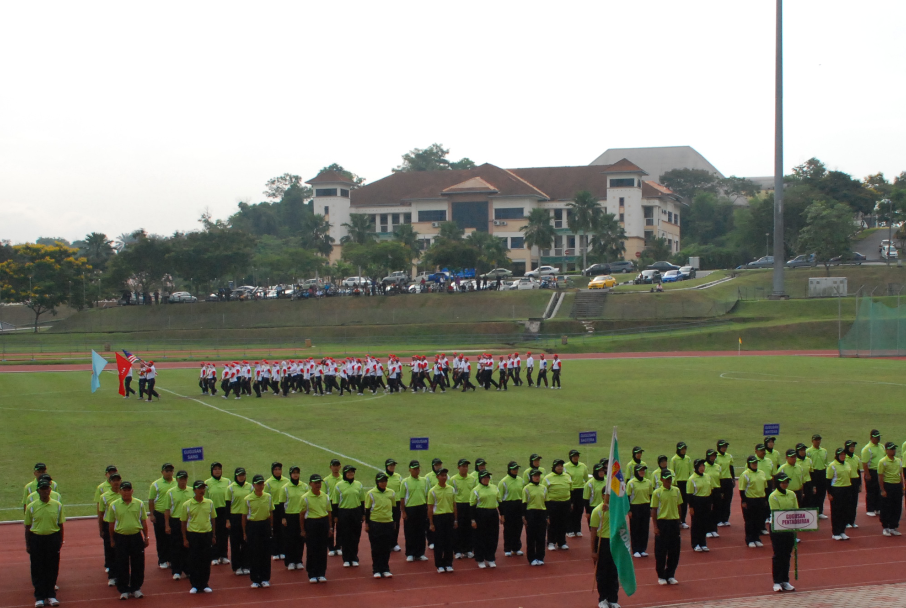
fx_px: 1438
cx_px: 489
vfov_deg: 23.8
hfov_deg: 35.0
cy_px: 377
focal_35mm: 57
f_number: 4.5
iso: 1000
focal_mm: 26
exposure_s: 1/4000
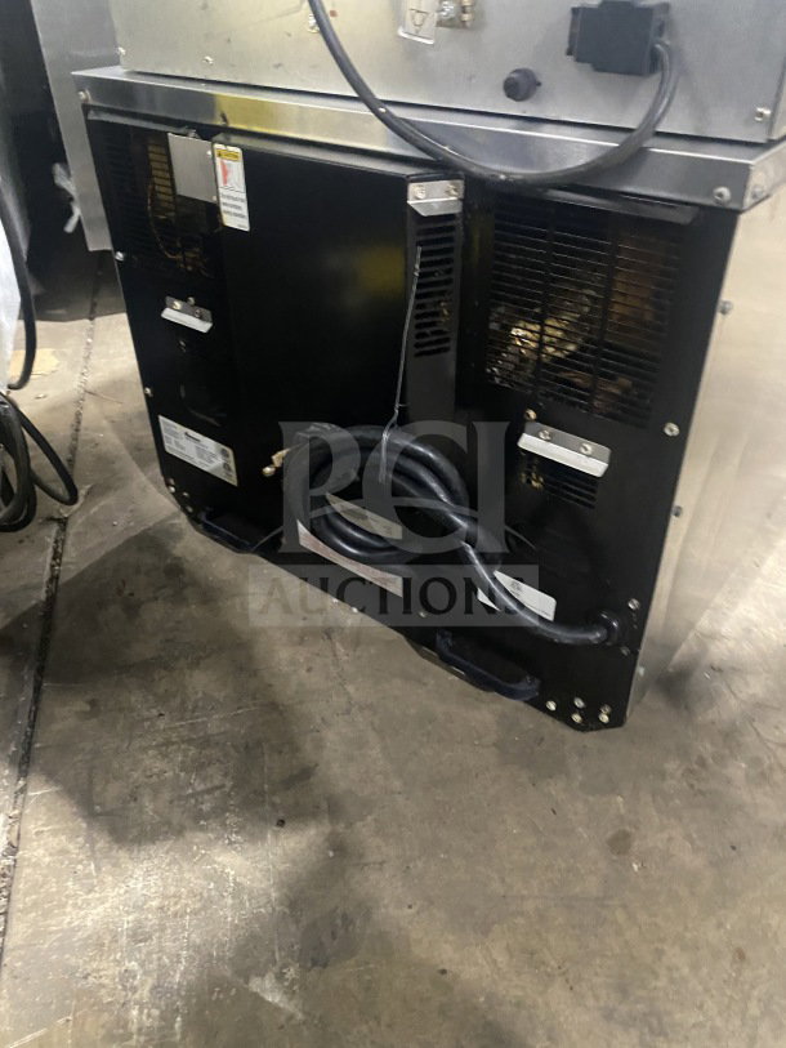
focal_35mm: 26
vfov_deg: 67.3
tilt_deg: -36.5
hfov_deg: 53.1
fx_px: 787
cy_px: 524
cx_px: 393
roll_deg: +1.4
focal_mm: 4.25
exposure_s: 1/30
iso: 1000
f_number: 1.8
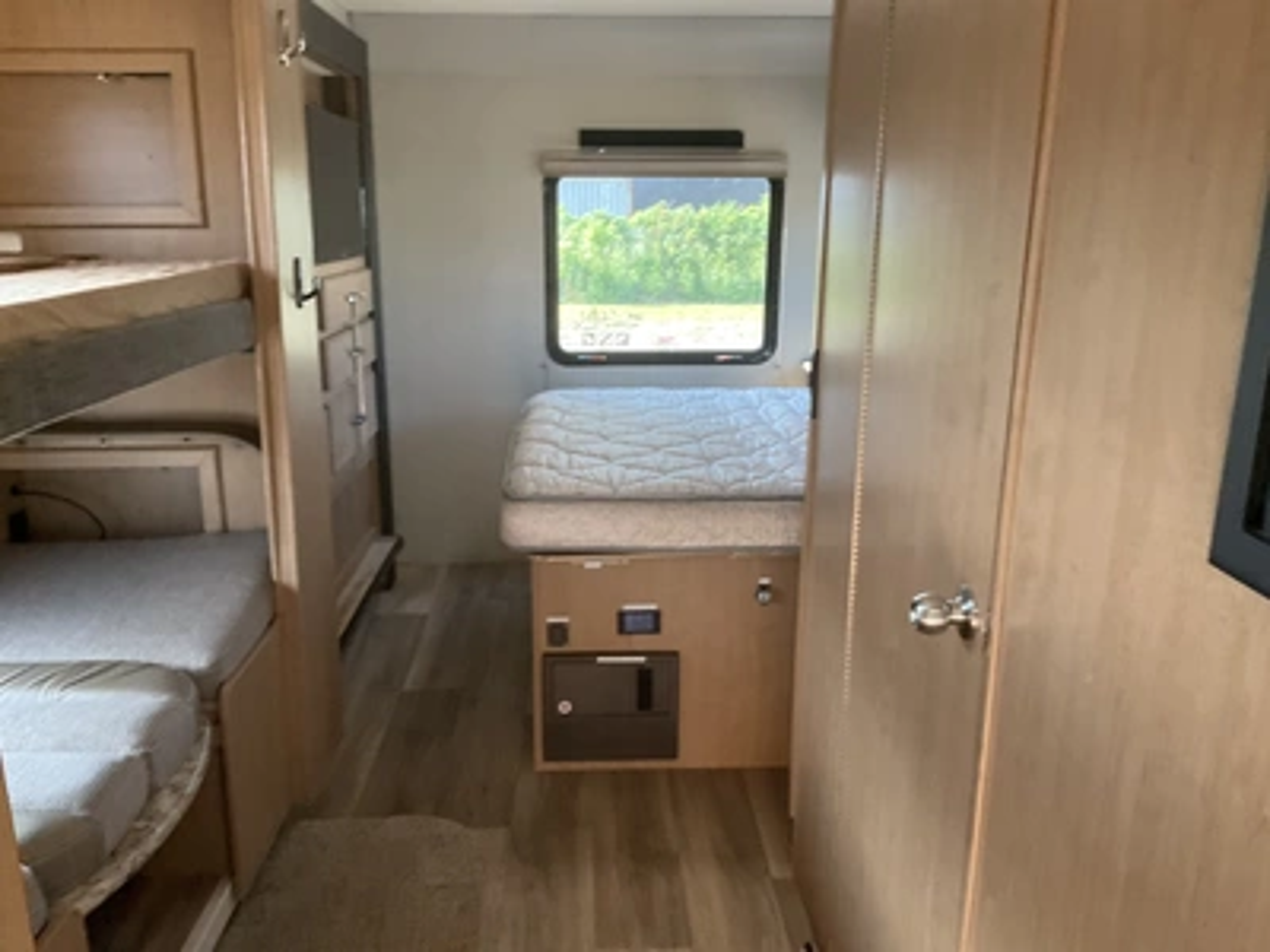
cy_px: 476
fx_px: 1064
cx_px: 635
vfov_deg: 48.2
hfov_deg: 61.7
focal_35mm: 29
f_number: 1.8
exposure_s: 1/60
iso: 125
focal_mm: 3
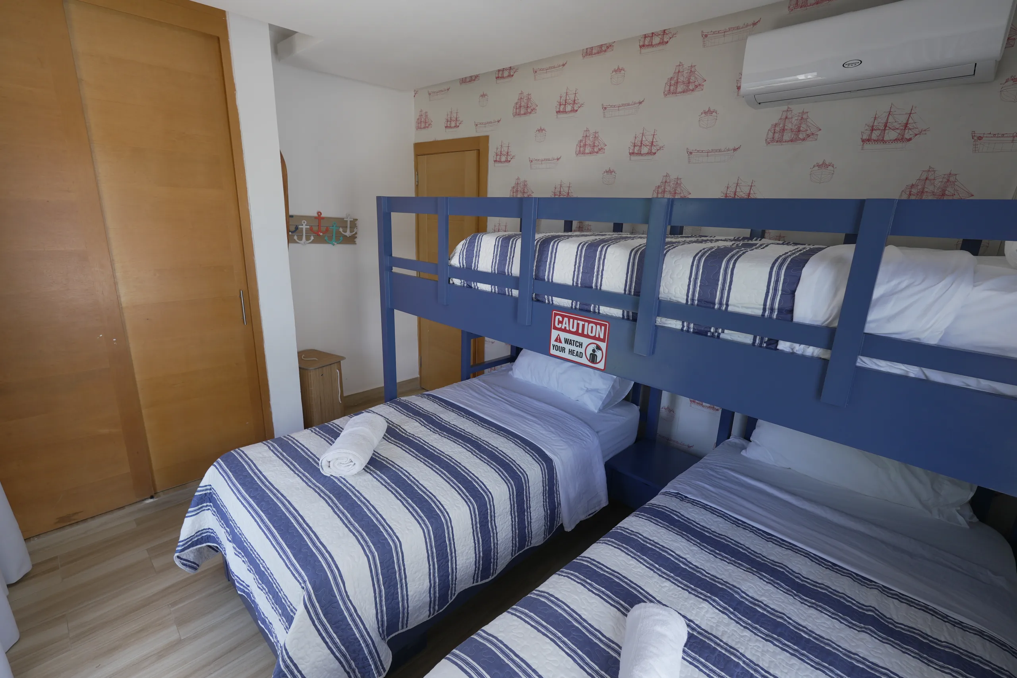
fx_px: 466
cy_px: 339
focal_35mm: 16
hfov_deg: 95.0
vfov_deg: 72.1
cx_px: 508
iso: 125
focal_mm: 11
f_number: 3.5
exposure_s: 1/125
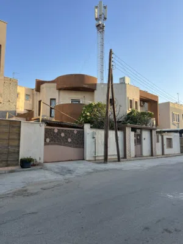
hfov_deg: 53.1
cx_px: 92
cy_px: 122
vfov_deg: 67.3
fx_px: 183
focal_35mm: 26
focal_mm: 5.7
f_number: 1.5
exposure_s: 1/1196
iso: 50
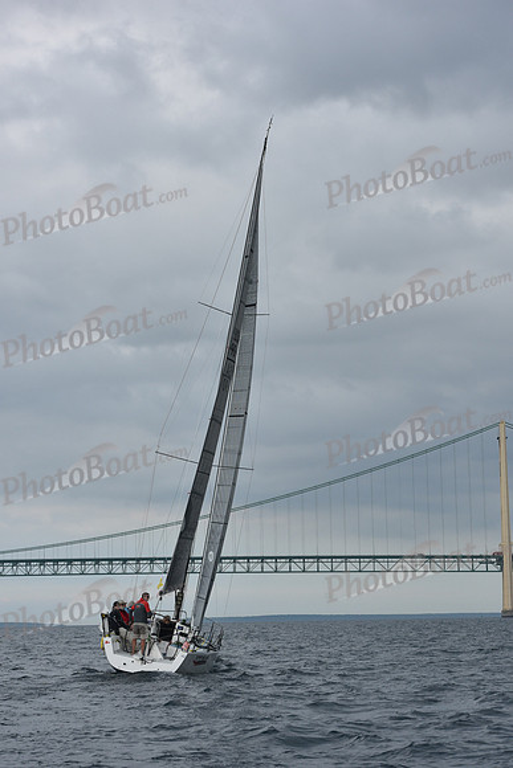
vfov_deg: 23.9
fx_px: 1816
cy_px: 384
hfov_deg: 16.1
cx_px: 256
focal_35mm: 85
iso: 400
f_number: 9
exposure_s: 1/800
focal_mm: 85
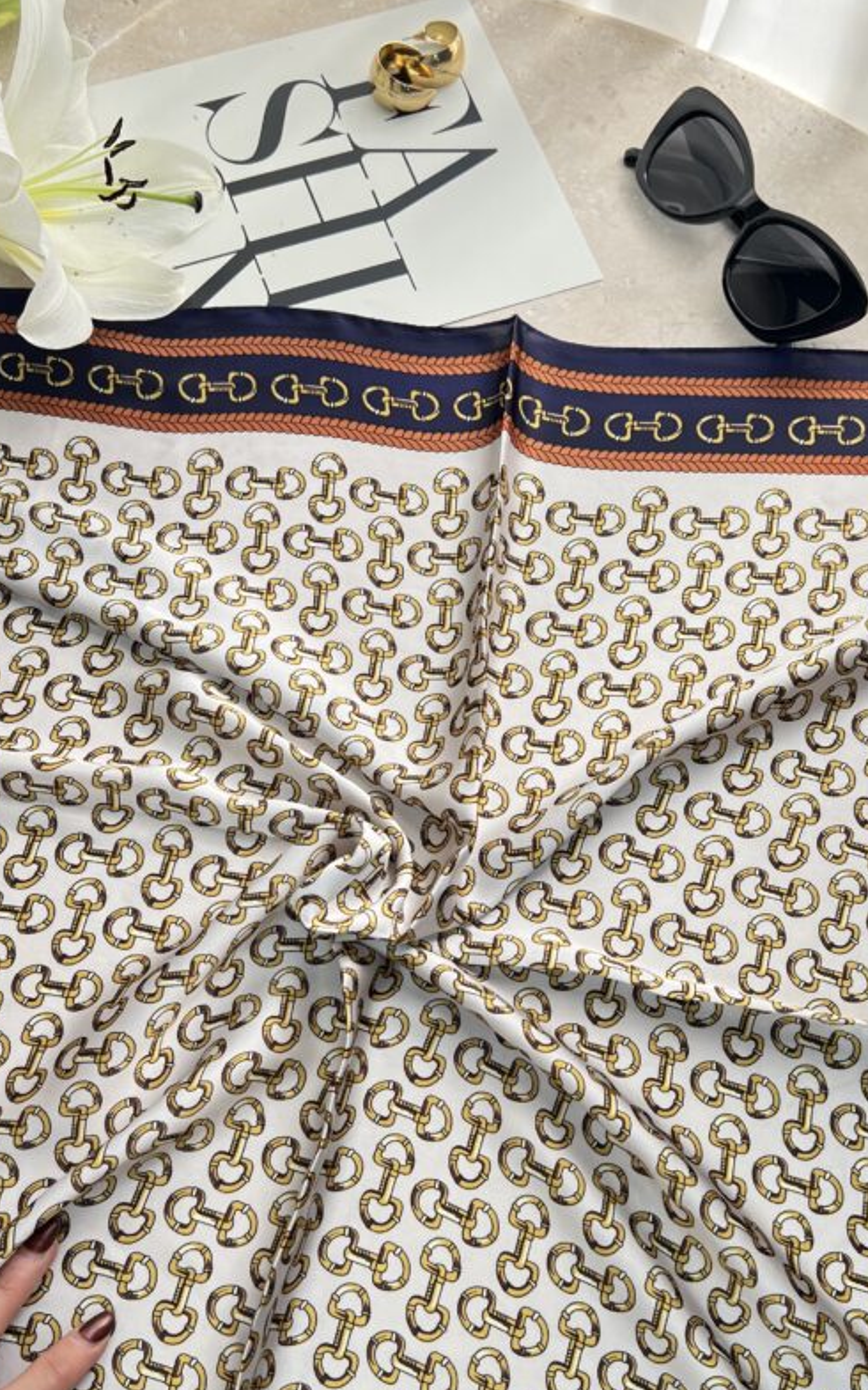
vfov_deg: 53.9
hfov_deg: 35.3
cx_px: 430
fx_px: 1363
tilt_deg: -71.0
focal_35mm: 36
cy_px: 778
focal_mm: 5.7
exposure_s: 1/495
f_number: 1.5
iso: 50
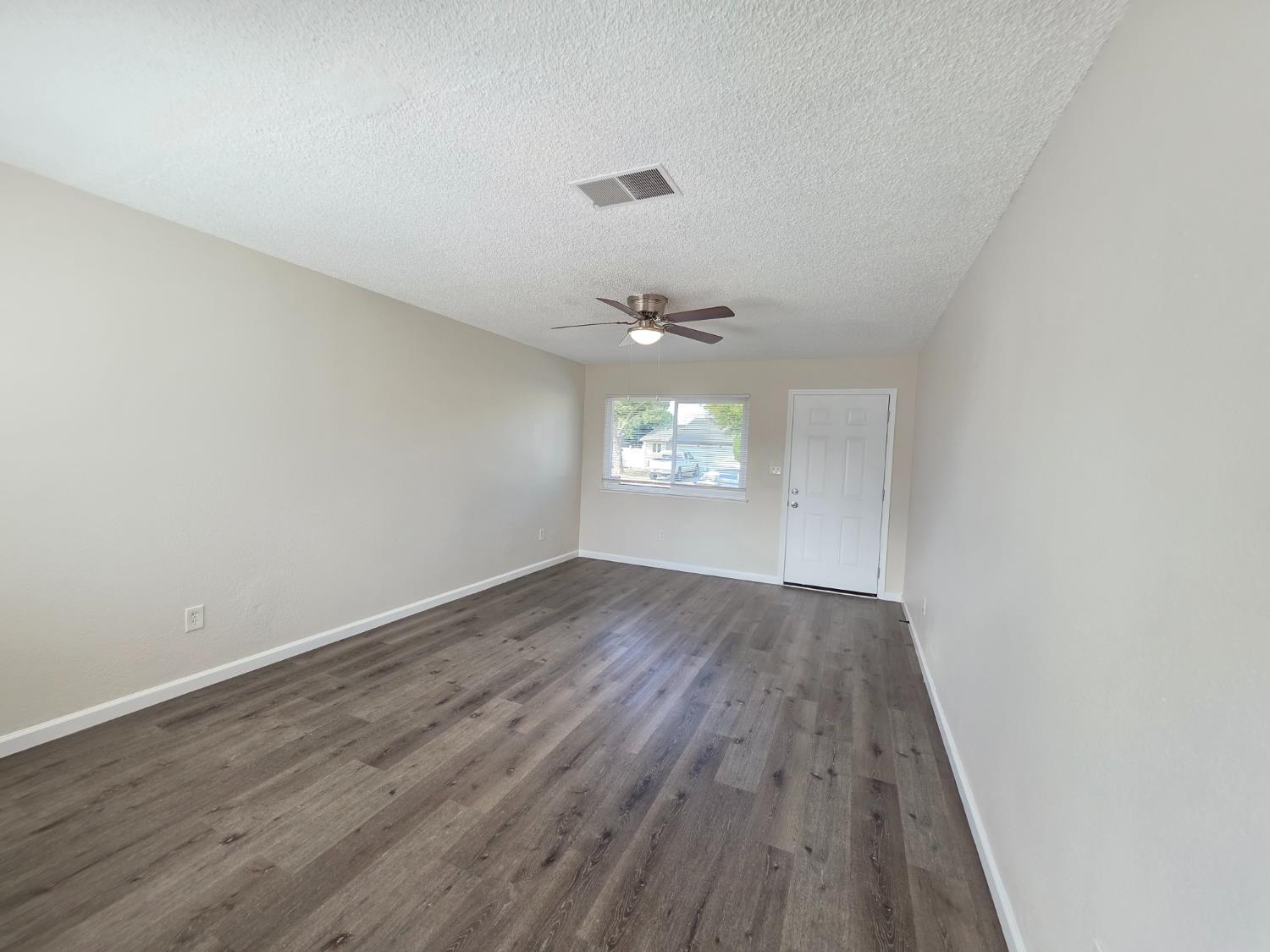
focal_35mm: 13
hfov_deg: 106.2
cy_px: 476
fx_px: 477
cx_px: 635
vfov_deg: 89.9
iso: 200
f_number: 1.9
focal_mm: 2.2
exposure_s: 1/120
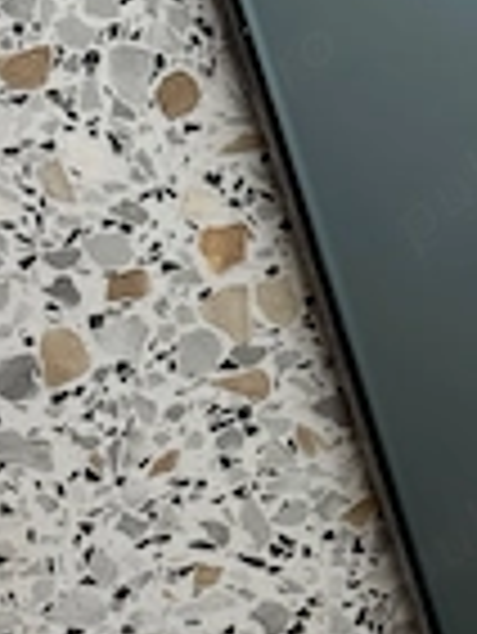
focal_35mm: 136
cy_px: 189
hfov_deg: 10.7
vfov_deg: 14.5
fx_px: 2495
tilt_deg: -70.5
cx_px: 630
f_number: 1.78
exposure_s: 1/242
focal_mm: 6.76
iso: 125
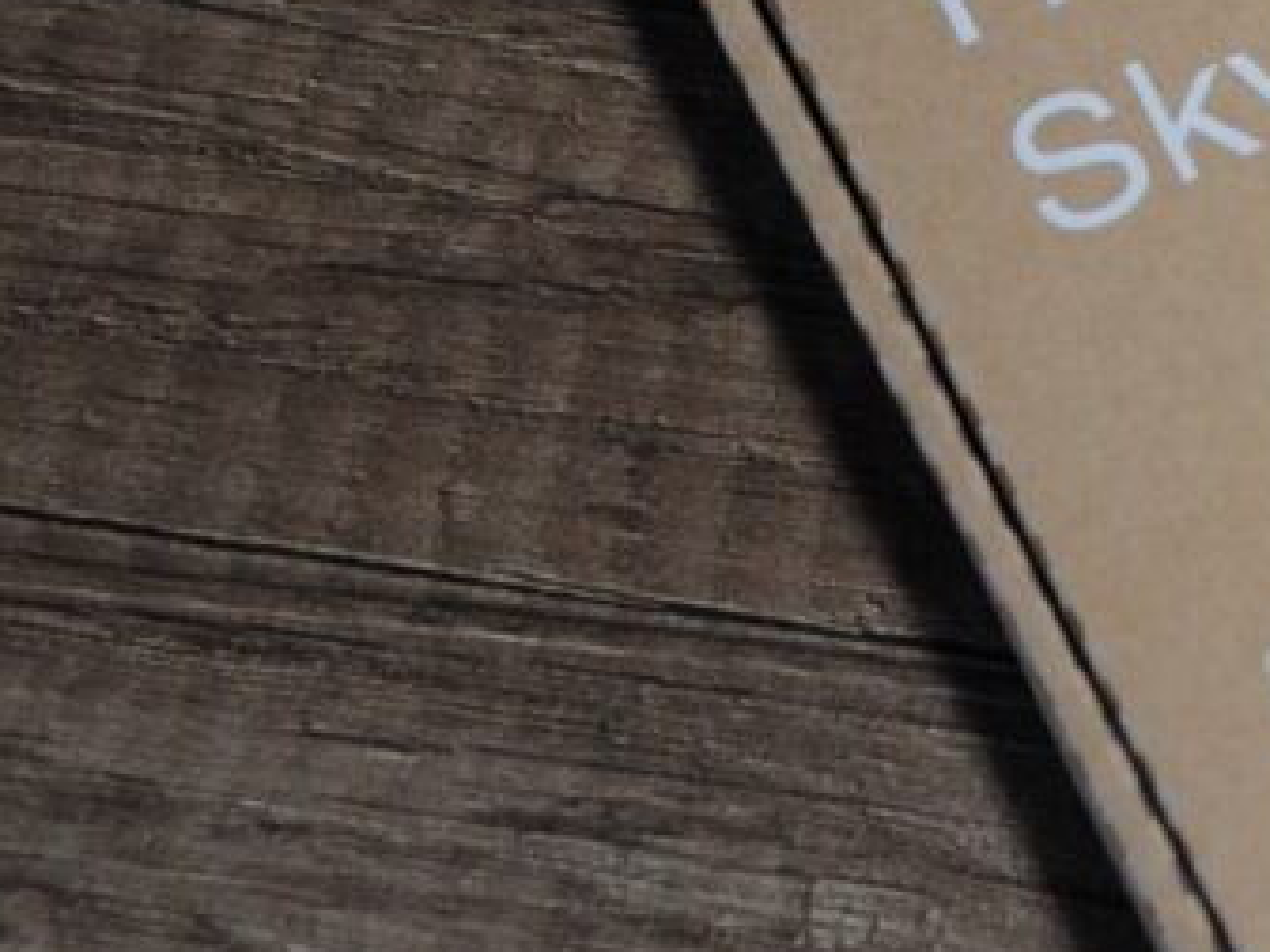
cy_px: -8
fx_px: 5630
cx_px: 1803
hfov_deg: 12.3
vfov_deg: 9.6
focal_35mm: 153
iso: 400
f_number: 3.3
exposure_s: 1/125
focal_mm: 35
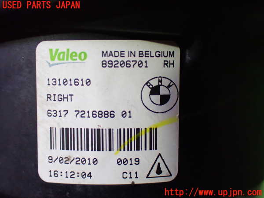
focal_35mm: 44
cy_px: 99
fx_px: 336
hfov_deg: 42.9
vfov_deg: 32.9
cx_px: 132
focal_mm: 7.84
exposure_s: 1/40
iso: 1000
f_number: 2.9
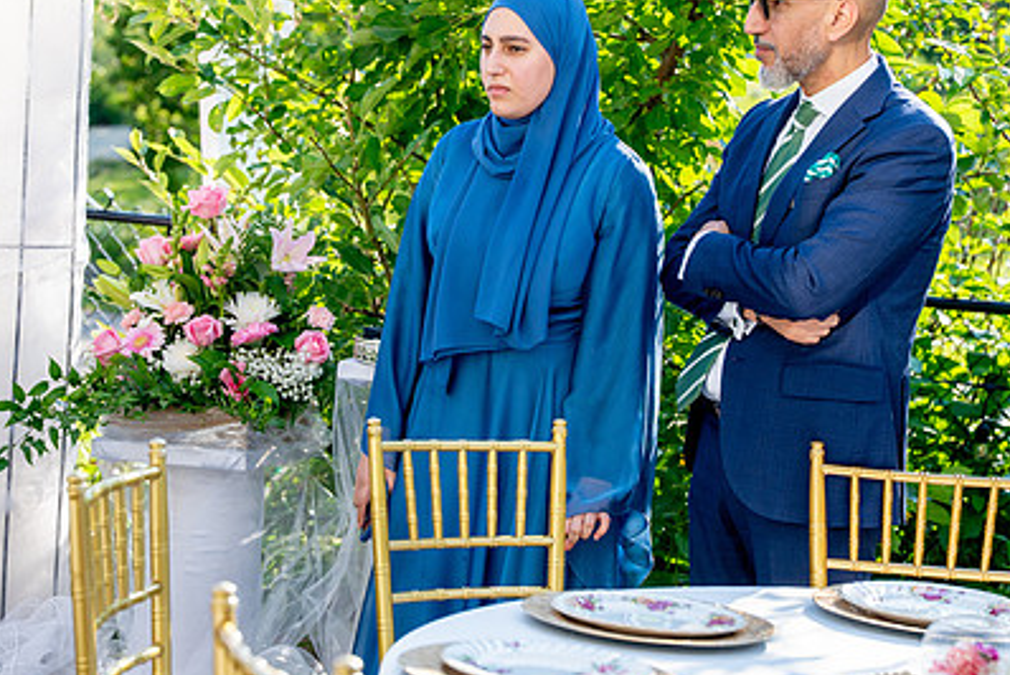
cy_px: 250
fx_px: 2892
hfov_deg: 19.8
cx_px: 475
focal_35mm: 103
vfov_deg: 13.3
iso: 200
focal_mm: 65
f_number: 3.5
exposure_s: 1/640
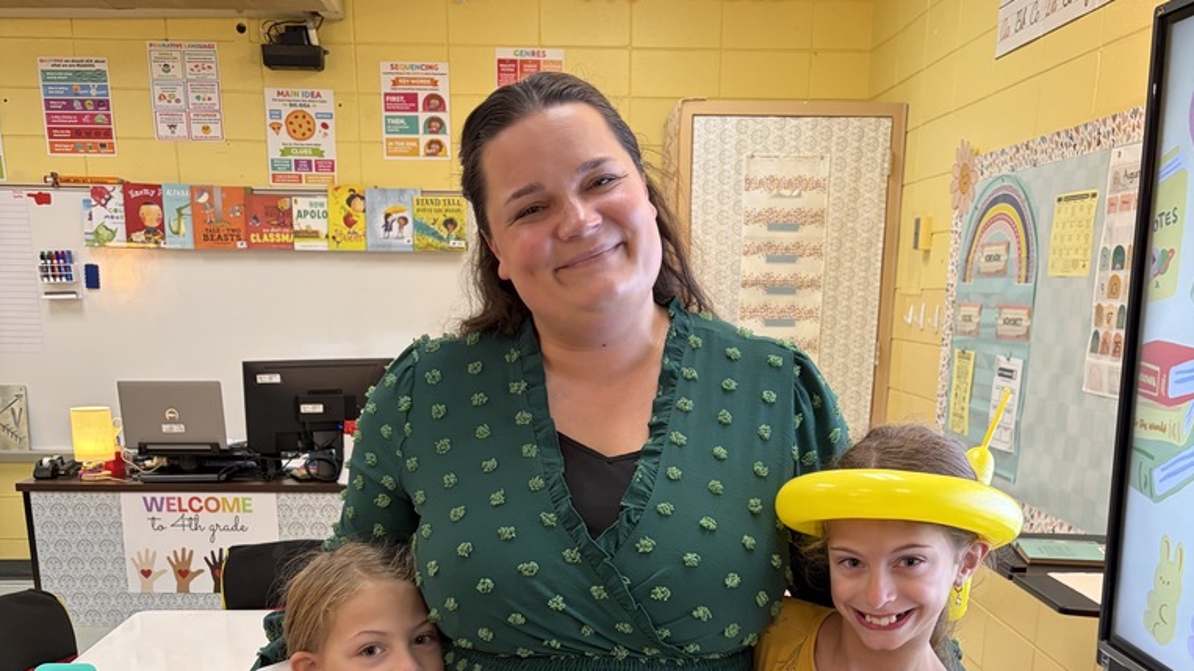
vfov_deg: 29.8
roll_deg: -0.3
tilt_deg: -15.6
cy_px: 607
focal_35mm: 38
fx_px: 1203
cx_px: 598
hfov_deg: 52.8
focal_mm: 5.96
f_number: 1.6
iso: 200
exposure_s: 1/60
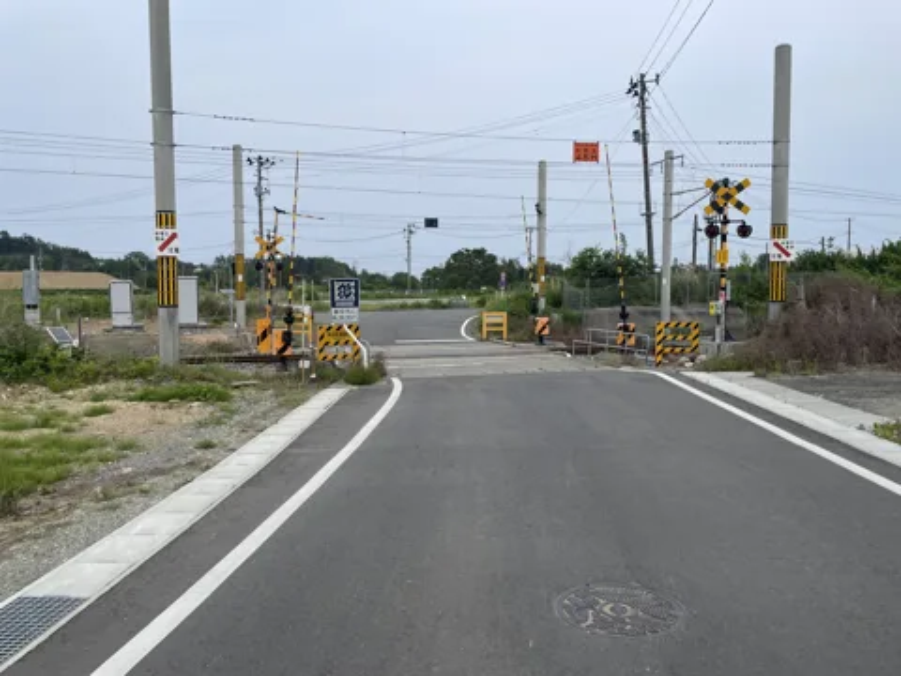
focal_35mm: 26
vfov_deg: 53.1
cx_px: 450
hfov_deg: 67.3
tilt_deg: -2.4
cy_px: 338
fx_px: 677
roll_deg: +1.7
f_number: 1.6
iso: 32
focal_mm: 4.2
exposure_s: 1/2353
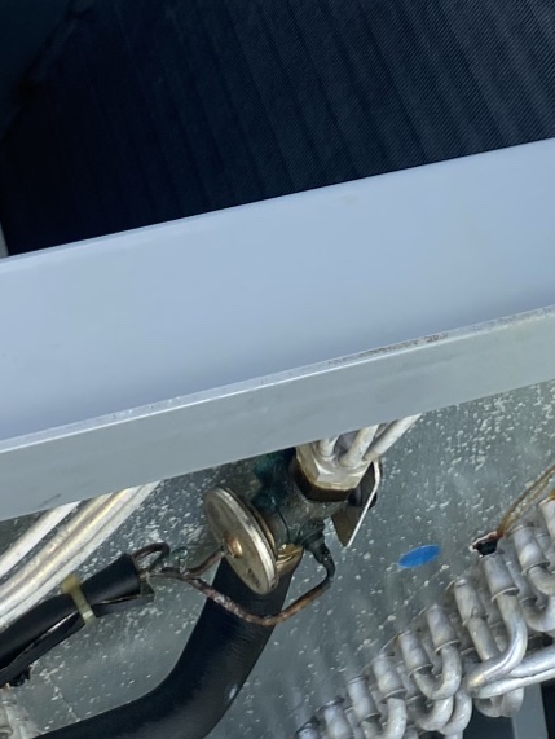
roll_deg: -18.3
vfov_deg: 19.5
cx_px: 281
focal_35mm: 91
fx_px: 1943
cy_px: -274
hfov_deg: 16.3
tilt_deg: -41.9
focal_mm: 4.25
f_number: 1.8
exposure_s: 1/342
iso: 32
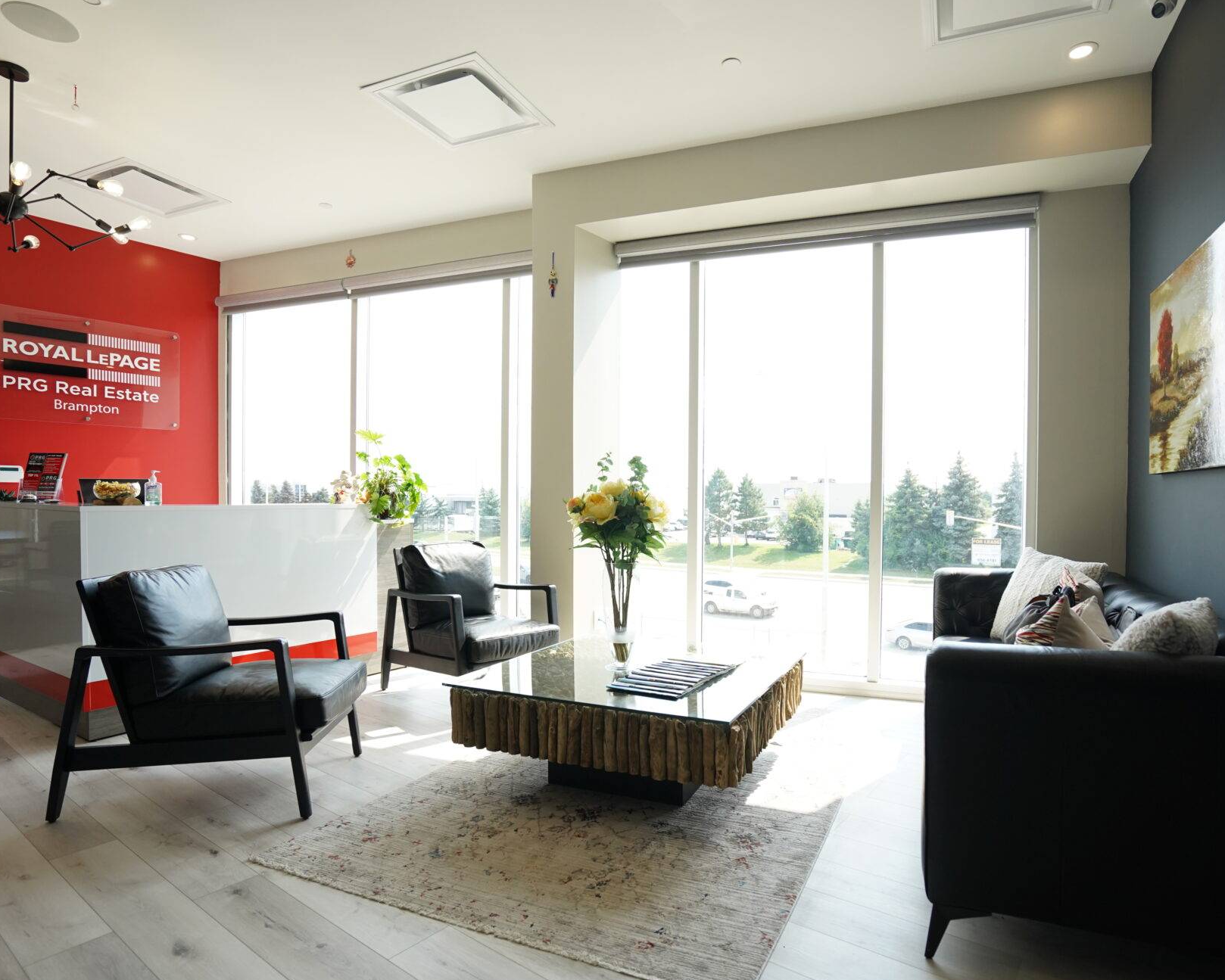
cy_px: 514
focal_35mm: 19
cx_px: 659
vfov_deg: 70.8
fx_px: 689
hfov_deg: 83.1
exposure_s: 1/640
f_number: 4
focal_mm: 16
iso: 1250
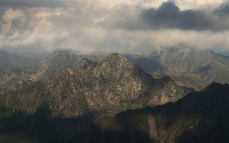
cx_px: 115
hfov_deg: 13.6
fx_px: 961
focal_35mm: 154
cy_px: 67
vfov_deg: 8.5
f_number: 8
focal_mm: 100
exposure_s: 1/2500
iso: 500
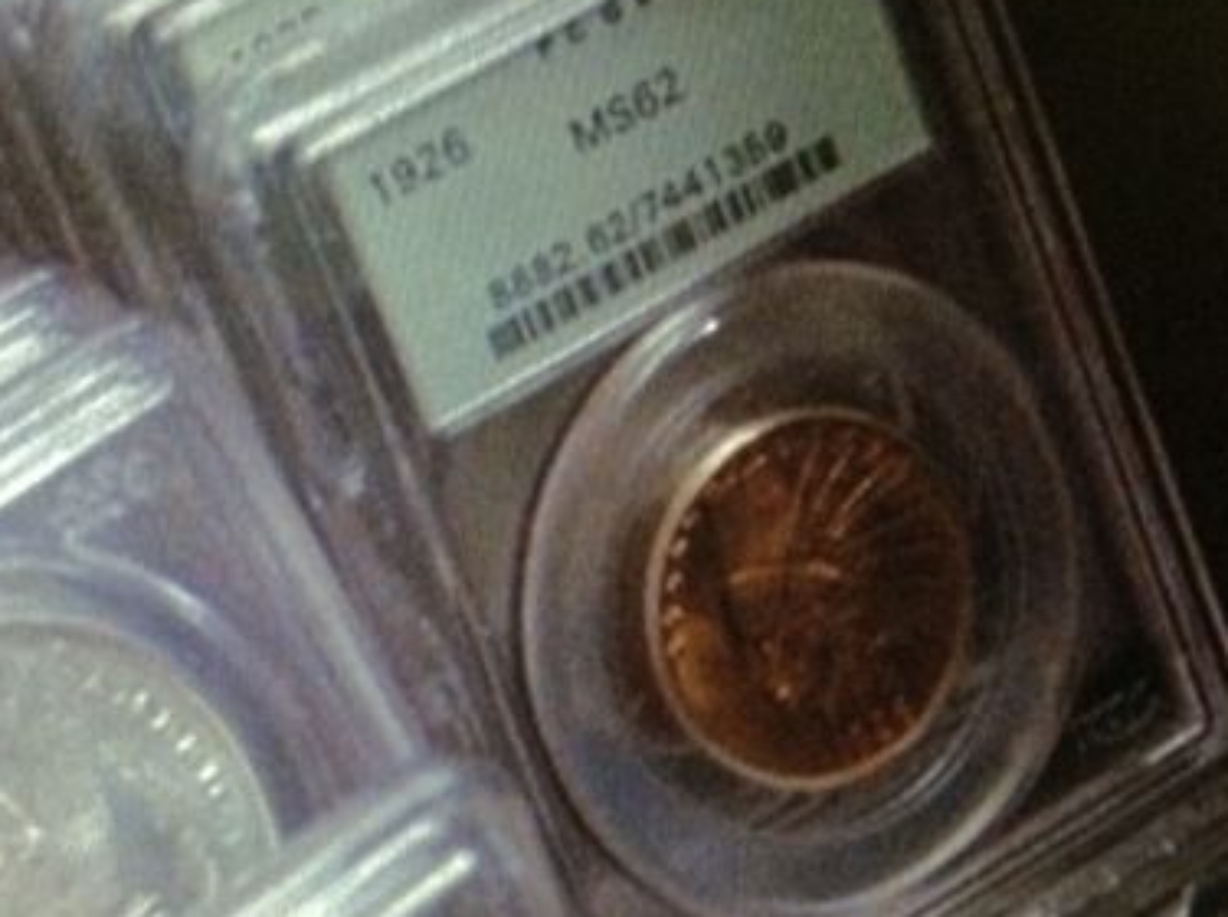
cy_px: 478
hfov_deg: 34.2
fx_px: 1983
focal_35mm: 56
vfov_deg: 26.0
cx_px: 786
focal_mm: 3.85
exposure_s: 1/15
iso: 1000
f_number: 2.8
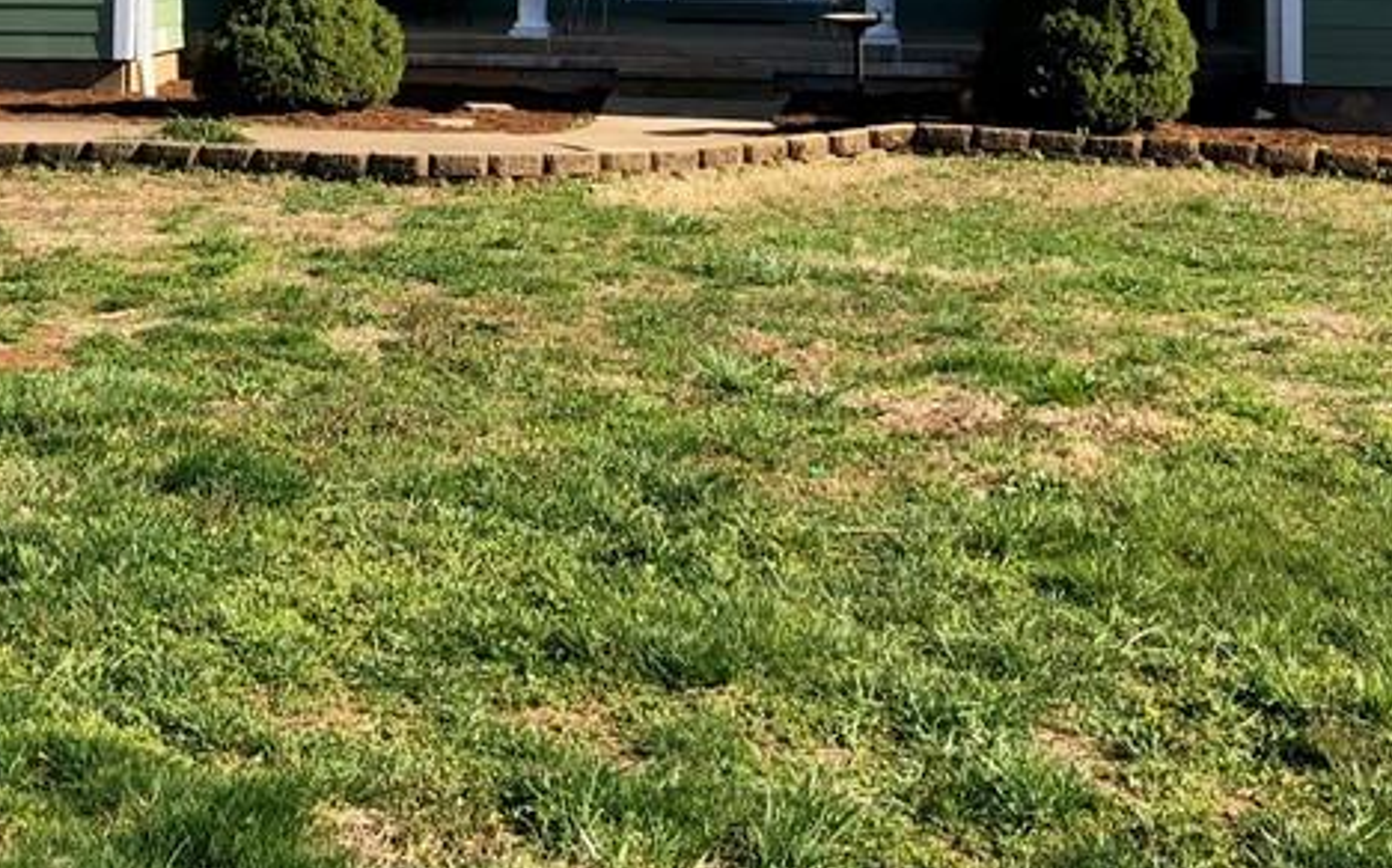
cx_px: 523
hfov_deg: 31.4
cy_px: -211
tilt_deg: +1.0
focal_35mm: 65
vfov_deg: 18.8
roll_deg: +0.2
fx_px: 2465
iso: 20
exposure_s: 1/1000
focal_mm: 3.99
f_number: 1.8
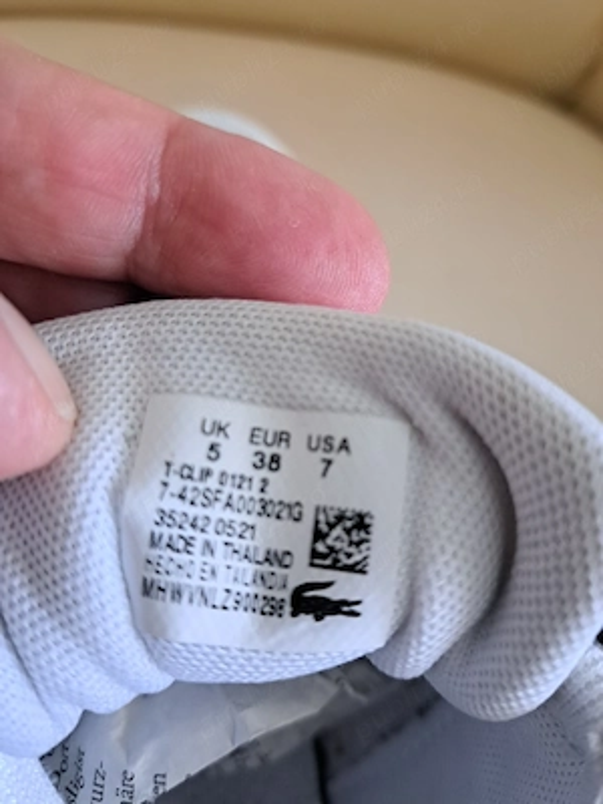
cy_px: 402
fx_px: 557
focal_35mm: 24
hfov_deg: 56.8
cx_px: 302
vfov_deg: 71.6
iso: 400
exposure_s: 1/25
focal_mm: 5.23
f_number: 1.8
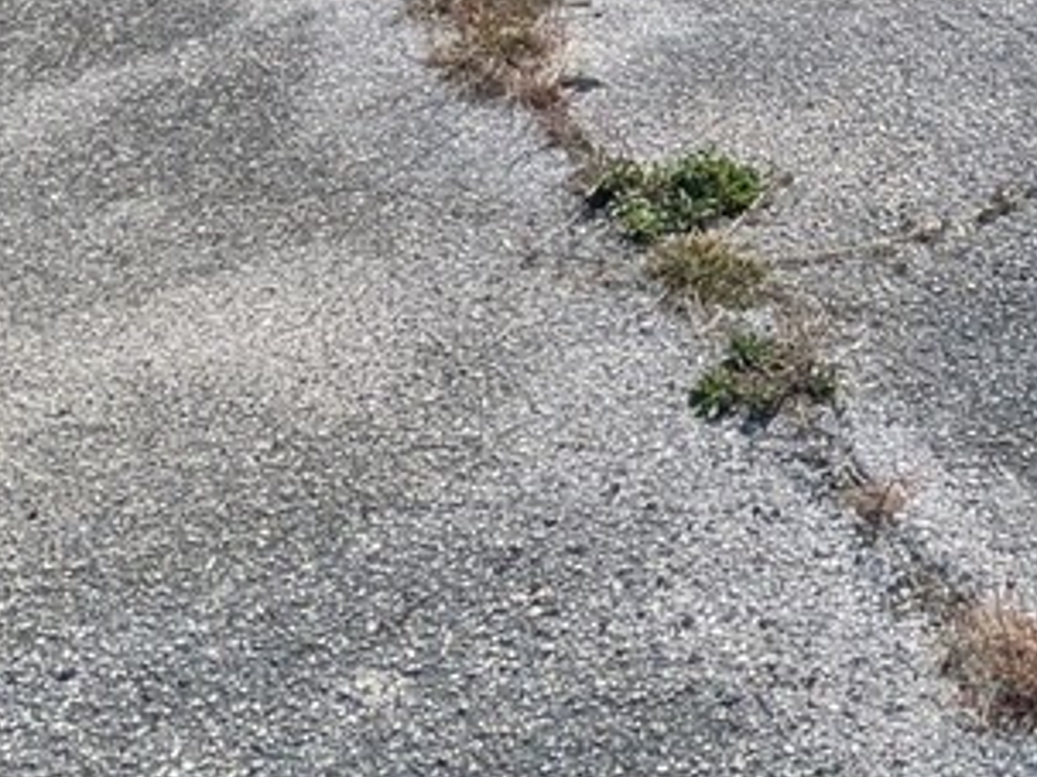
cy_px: -674
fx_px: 2216
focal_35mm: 74
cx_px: 938
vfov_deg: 16.3
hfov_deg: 25.5
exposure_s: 1/3106
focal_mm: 1.83
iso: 45
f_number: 2.2
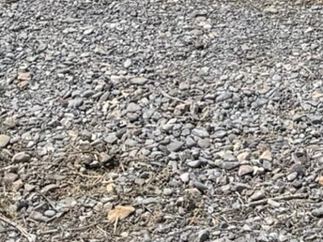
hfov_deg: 13.3
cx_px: 416
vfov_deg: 8.7
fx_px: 1334
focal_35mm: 143
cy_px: -463
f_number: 1.78
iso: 80
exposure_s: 1/6711
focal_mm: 6.76
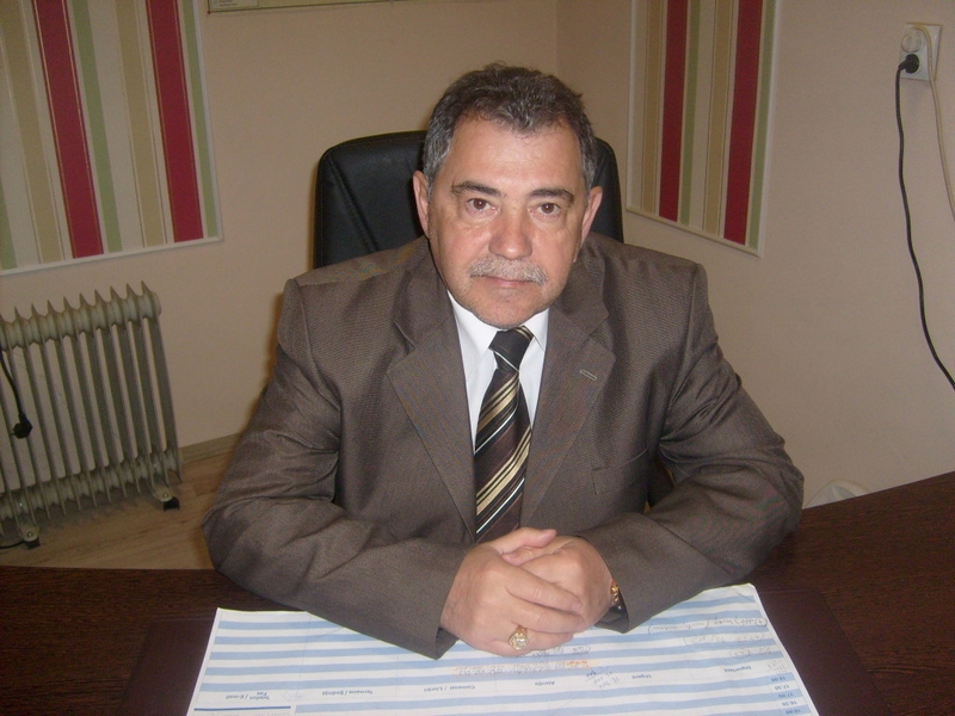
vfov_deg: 40.7
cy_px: 358
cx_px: 478
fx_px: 966
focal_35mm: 35
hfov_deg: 52.6
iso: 100
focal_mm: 5.8
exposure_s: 1/45
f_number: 2.8
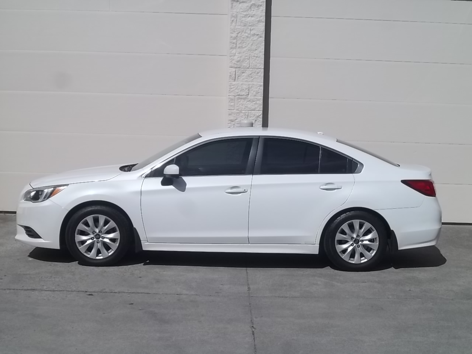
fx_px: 791
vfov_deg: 25.2
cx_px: 236
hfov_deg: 33.2
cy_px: 177
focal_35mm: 58
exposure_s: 1/250
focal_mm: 10.42
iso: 64
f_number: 11.99
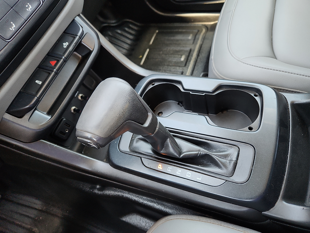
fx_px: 206
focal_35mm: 23
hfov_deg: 73.9
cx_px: 155
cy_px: 116
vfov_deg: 58.9
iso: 221
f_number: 1.8
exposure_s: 1/59.2
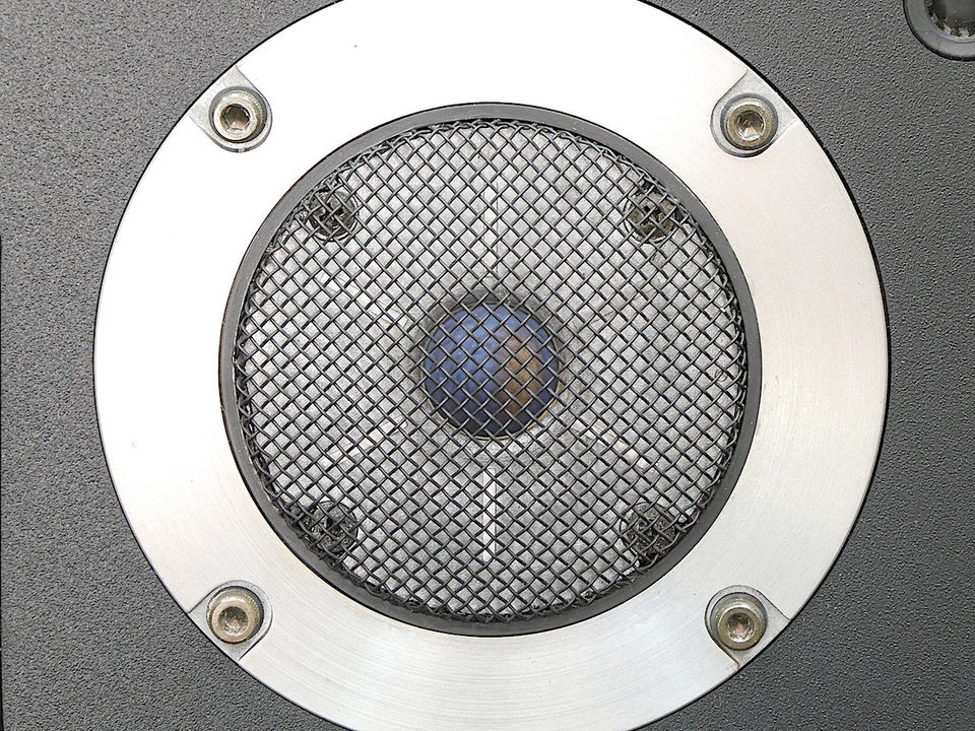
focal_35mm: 160
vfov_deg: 9.3
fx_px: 4507
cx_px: 488
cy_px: 366
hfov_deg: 12.3
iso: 400
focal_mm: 28.7
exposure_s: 1/6
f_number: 6.3
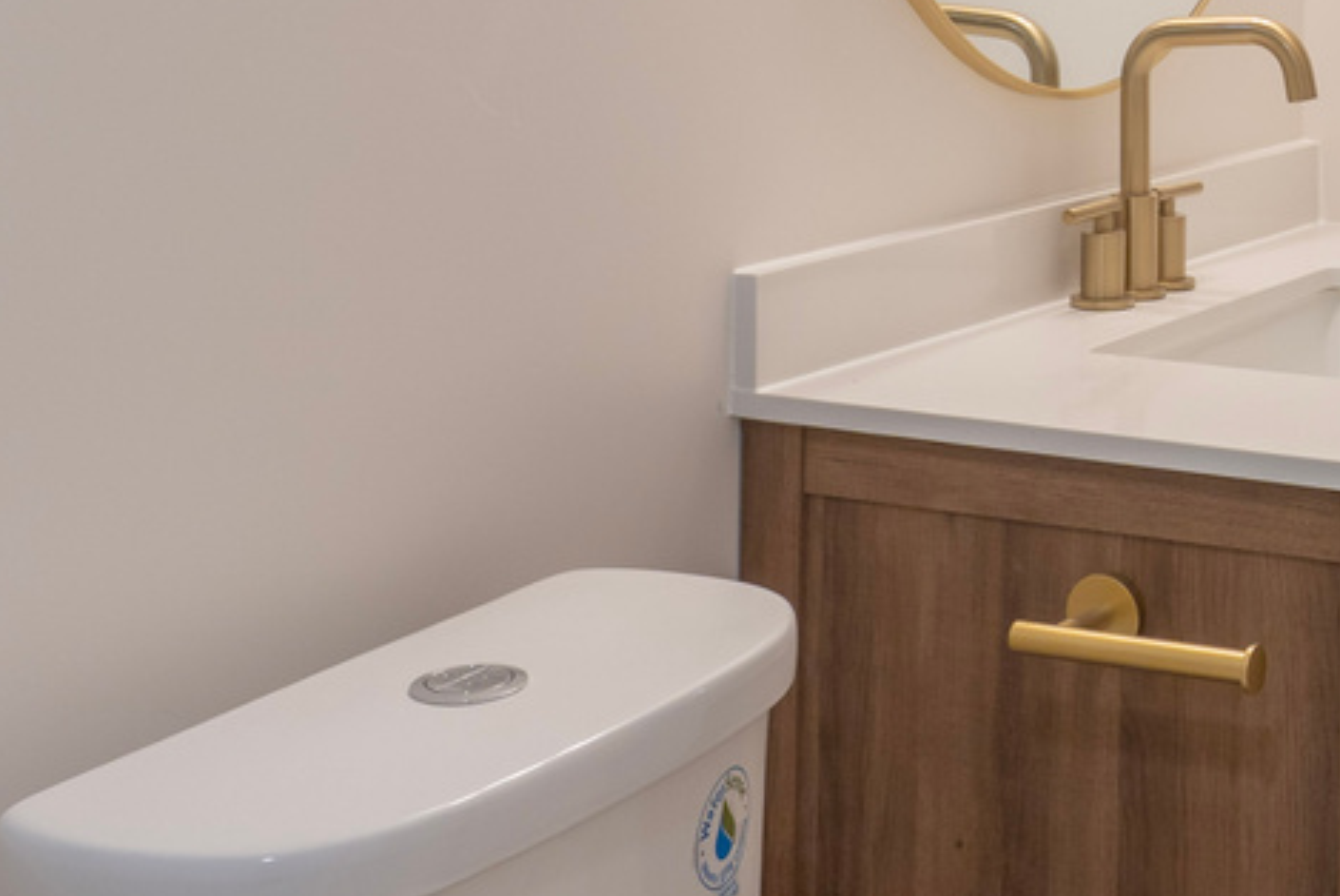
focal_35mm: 74
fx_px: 2756
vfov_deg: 17.5
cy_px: -195
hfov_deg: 26.1
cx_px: 1309
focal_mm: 17
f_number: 8
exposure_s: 1/20
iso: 100
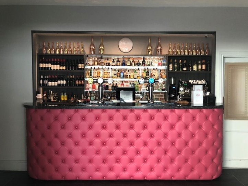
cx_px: 124
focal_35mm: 28
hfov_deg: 63.5
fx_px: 201
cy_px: 93
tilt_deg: -2.2
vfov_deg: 49.7
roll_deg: -0.4
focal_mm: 3.99
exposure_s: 1/17
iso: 50
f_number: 1.8
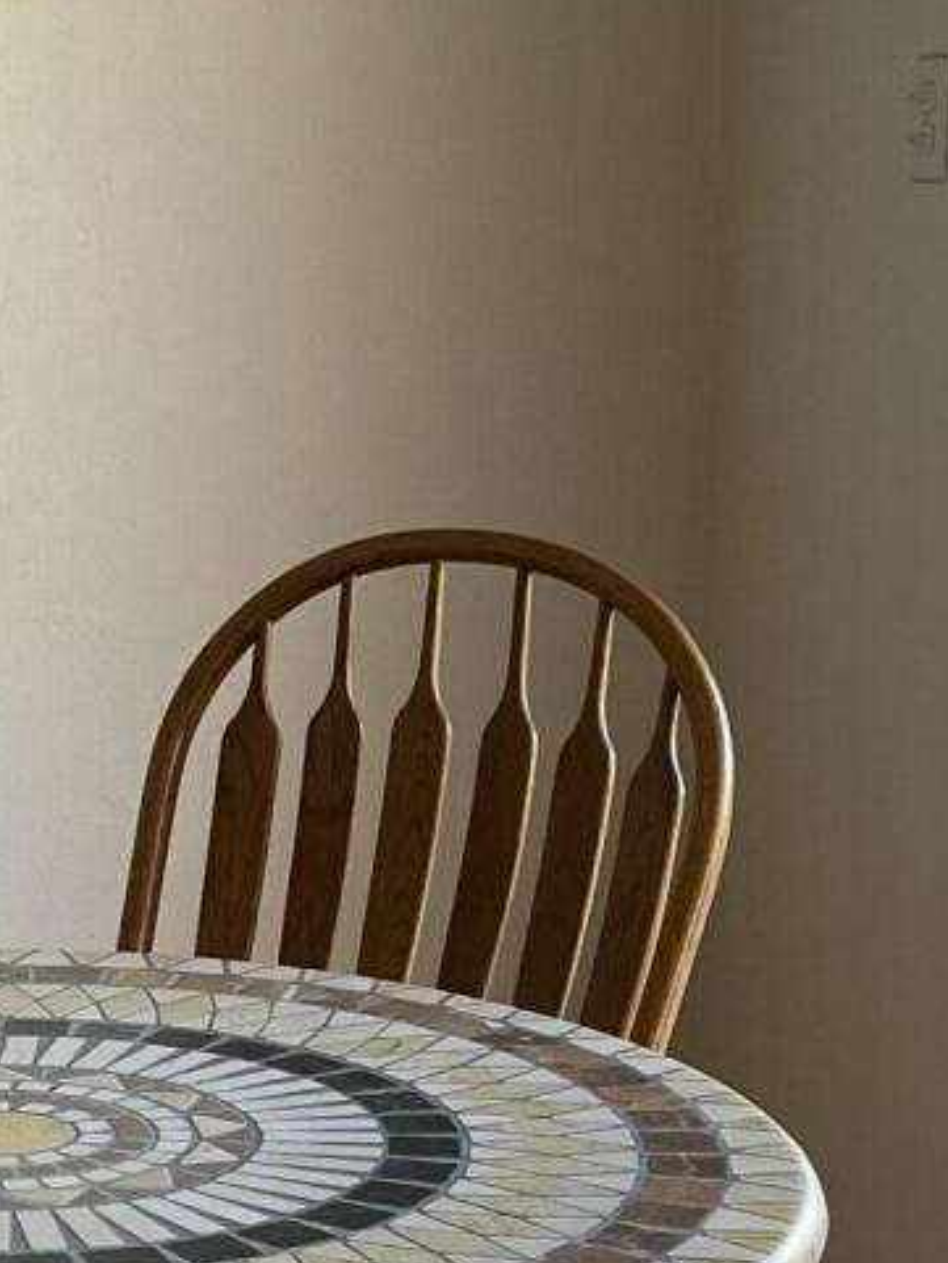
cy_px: 622
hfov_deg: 13.5
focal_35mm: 108
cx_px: -58
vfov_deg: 18.2
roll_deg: +0.3
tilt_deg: -6.4
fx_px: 3942
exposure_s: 1/121
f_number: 1.6
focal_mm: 5.1
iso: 125
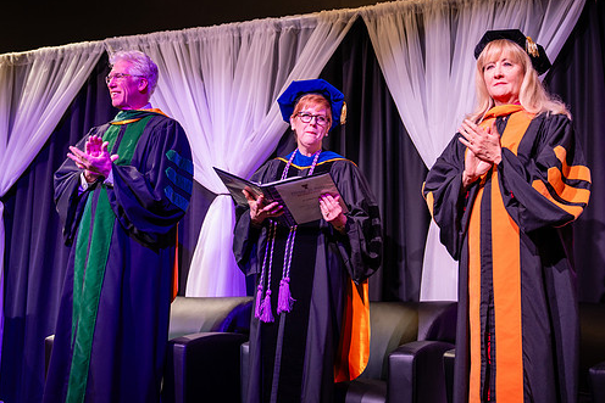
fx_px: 891
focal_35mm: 53
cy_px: 138
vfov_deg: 25.4
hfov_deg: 37.5
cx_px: 326
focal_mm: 38
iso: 400
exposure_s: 1/160
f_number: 2.8
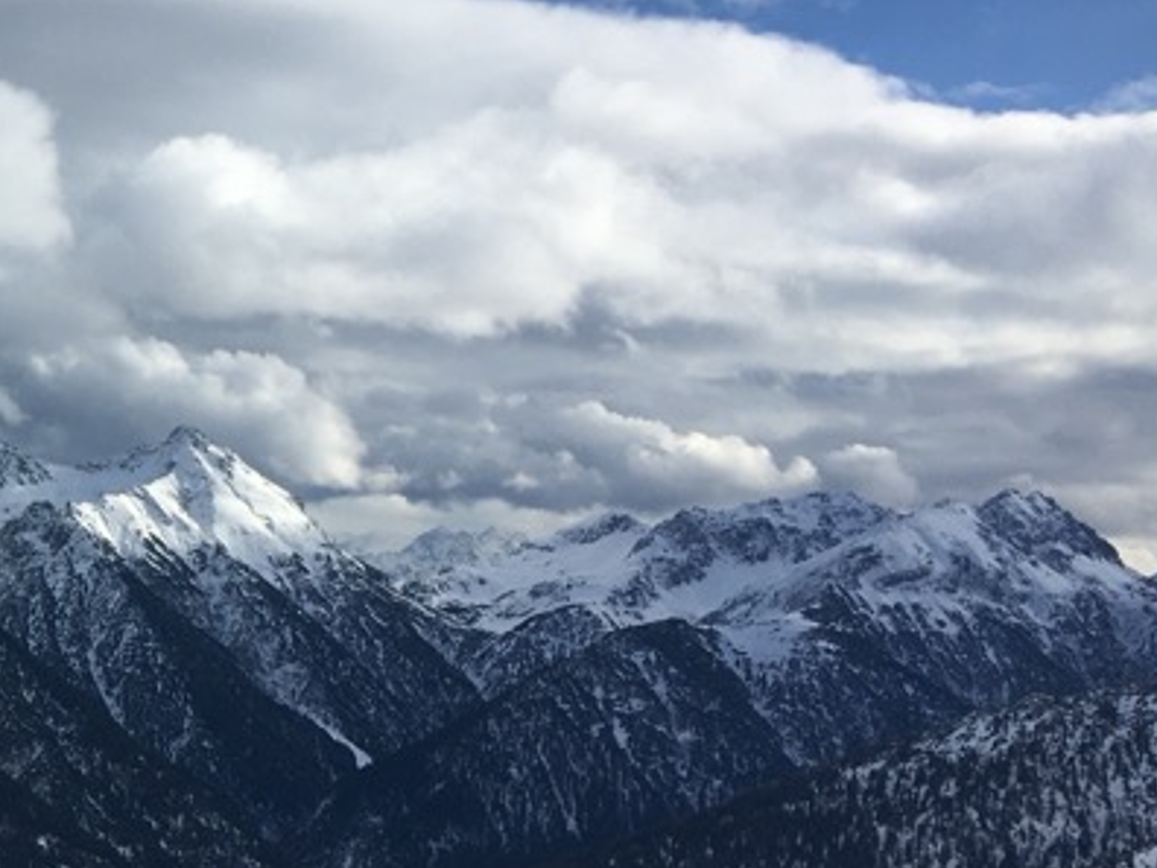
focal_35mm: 75
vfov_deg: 19.6
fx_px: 2507
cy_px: 549
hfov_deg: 23.4
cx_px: -295
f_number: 2.2
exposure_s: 1/3077
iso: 25
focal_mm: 4.15
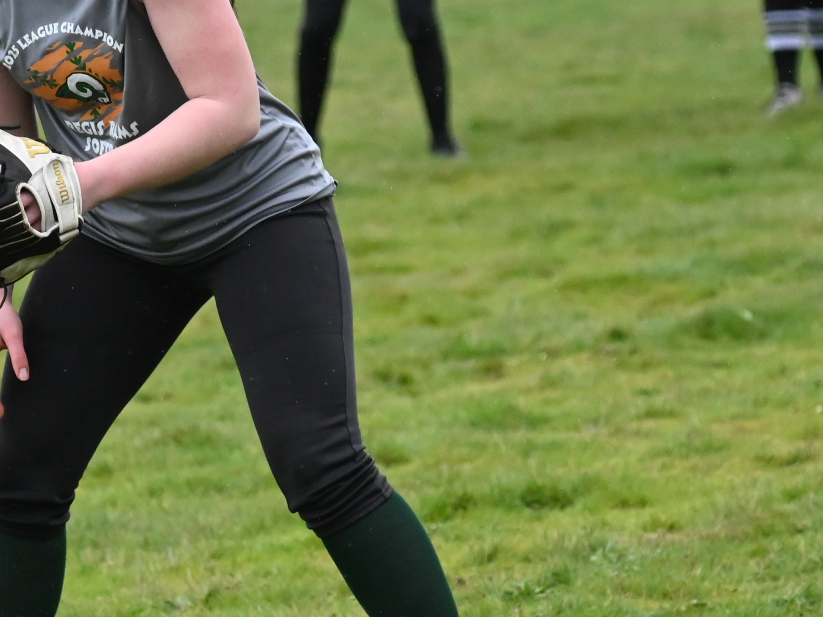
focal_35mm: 354
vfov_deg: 4.2
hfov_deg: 5.6
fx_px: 8416
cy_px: 218
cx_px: 254
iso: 4500
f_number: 4
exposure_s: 1/8000
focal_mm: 112
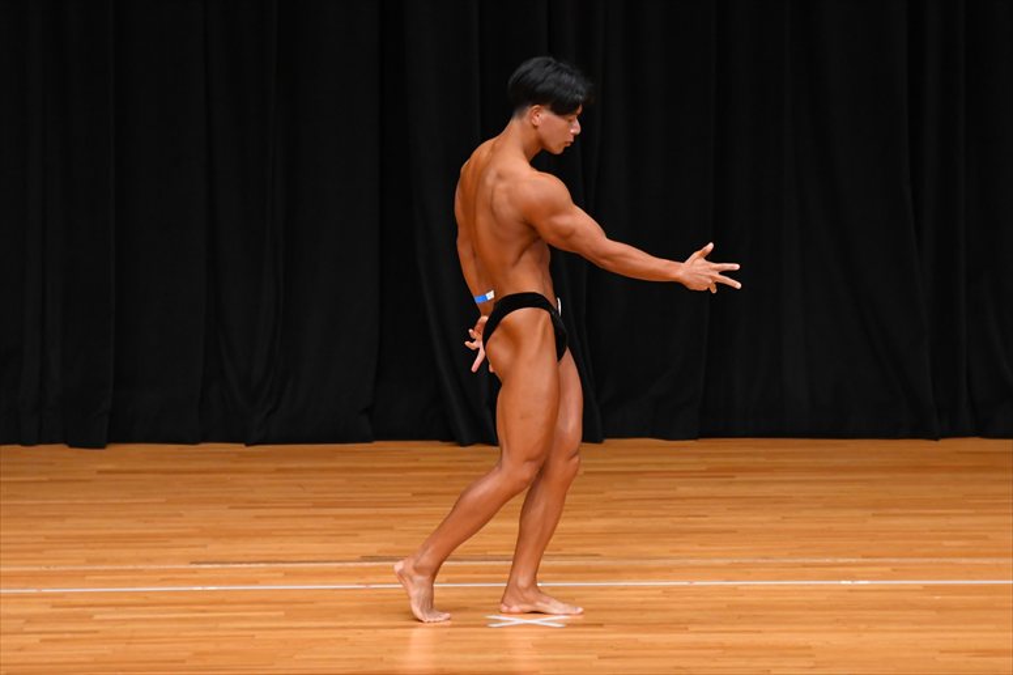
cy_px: 338
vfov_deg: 5.1
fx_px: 7594
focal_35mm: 270
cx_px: 506
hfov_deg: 7.6
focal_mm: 180
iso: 3200
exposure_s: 1/400
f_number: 5.6
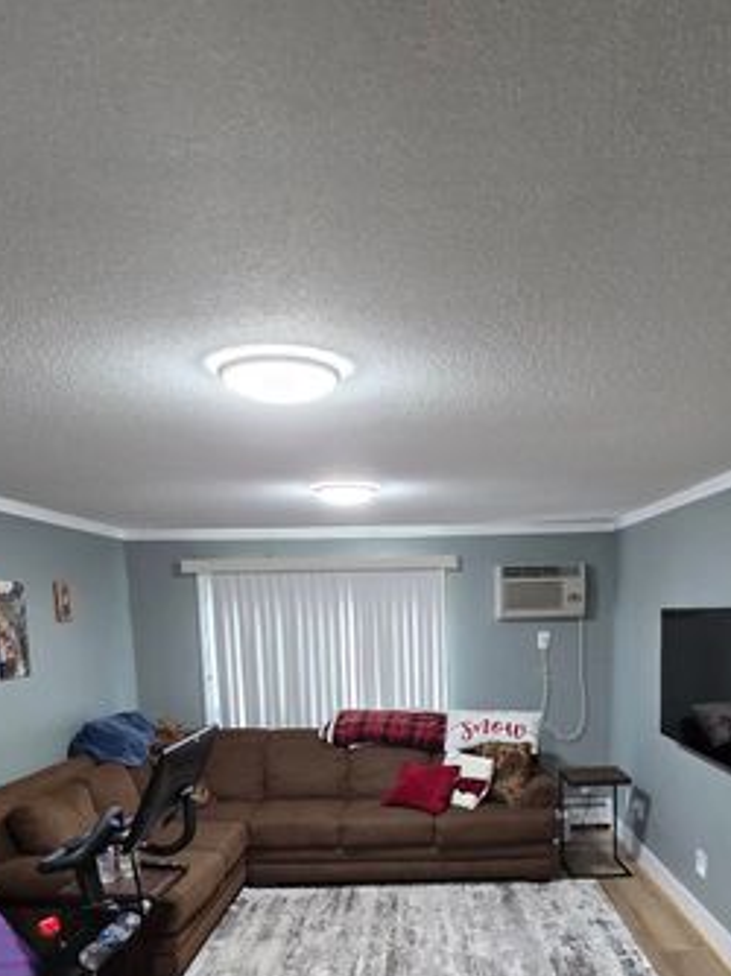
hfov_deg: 52.9
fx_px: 733
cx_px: 409
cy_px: 735
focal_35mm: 26
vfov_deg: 63.3
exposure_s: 1/60
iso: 800
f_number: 2.2
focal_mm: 2.2
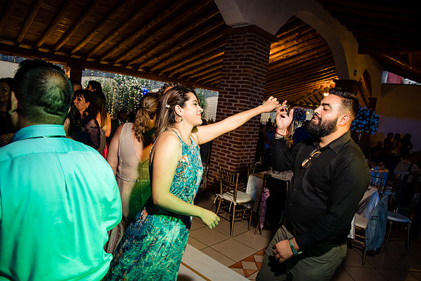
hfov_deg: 73.7
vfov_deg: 53.2
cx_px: 210
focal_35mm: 24
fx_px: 281
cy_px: 140
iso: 2000
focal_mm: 24
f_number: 7.1
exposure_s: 1/80
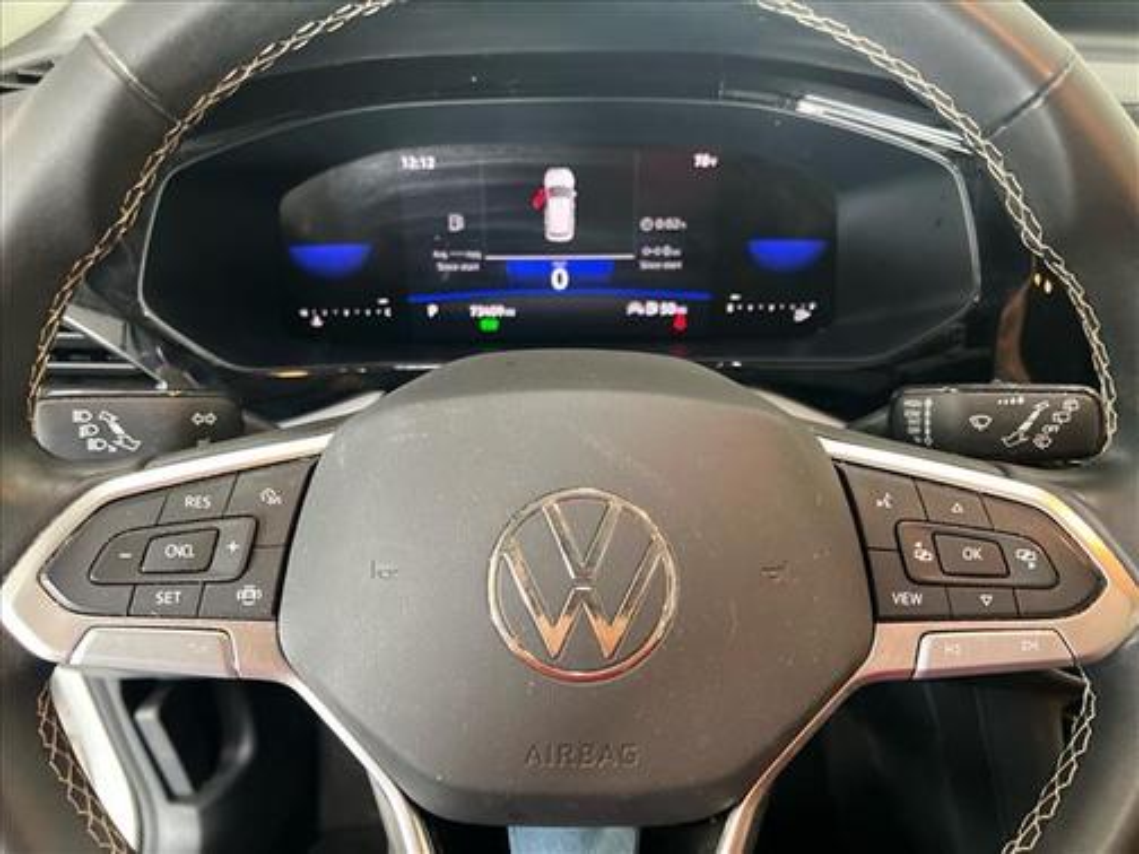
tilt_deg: -33.7
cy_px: 427
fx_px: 856
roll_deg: -0.3
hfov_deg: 67.3
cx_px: 570
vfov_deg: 53.1
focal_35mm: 26
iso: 640
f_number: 1.5
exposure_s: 1/30
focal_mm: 5.7
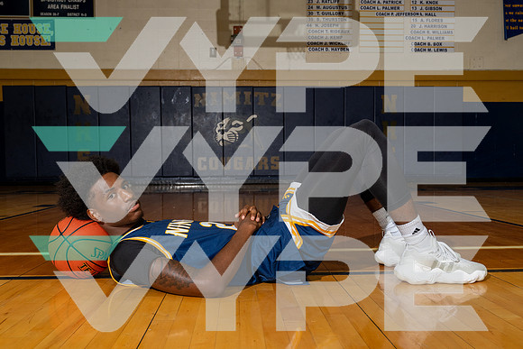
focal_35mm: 35
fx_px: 509
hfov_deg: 54.4
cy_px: 174
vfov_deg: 37.9
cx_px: 262
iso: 800
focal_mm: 35
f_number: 8
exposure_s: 1/250
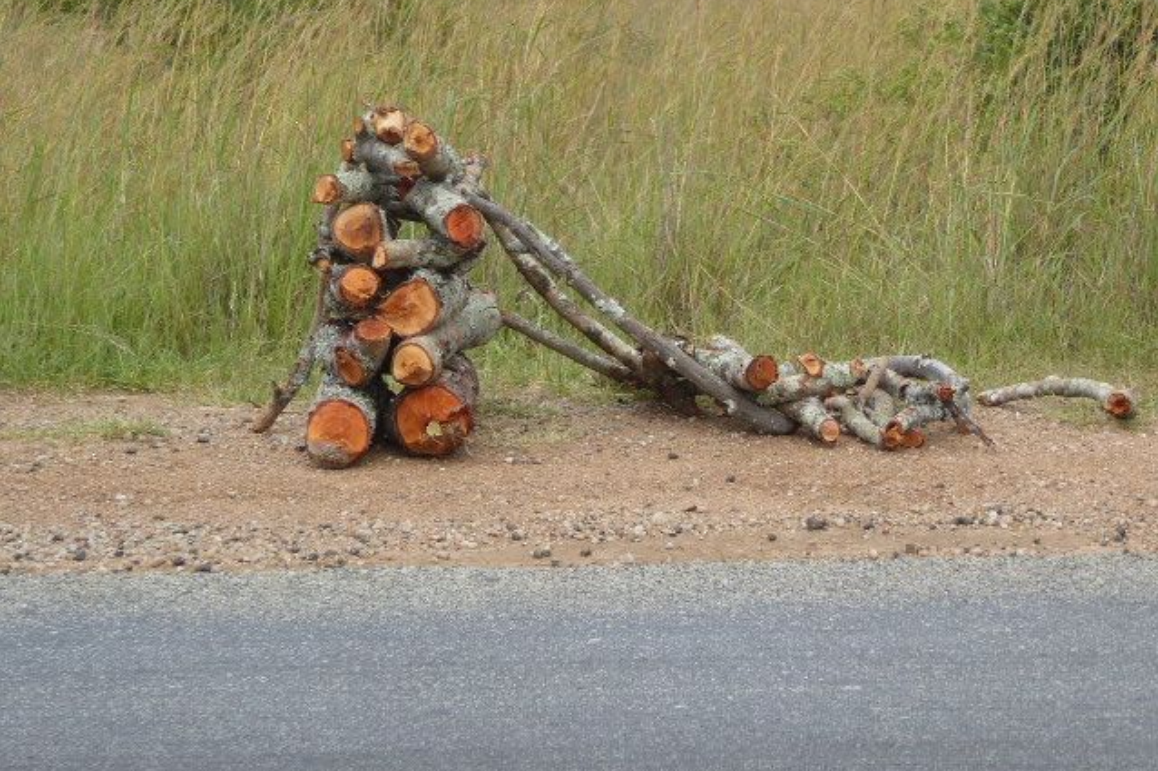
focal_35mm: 144
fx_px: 4631
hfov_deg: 14.3
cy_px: 406
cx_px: 579
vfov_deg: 9.5
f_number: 5.2
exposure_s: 1/200
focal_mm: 22.3
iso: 80
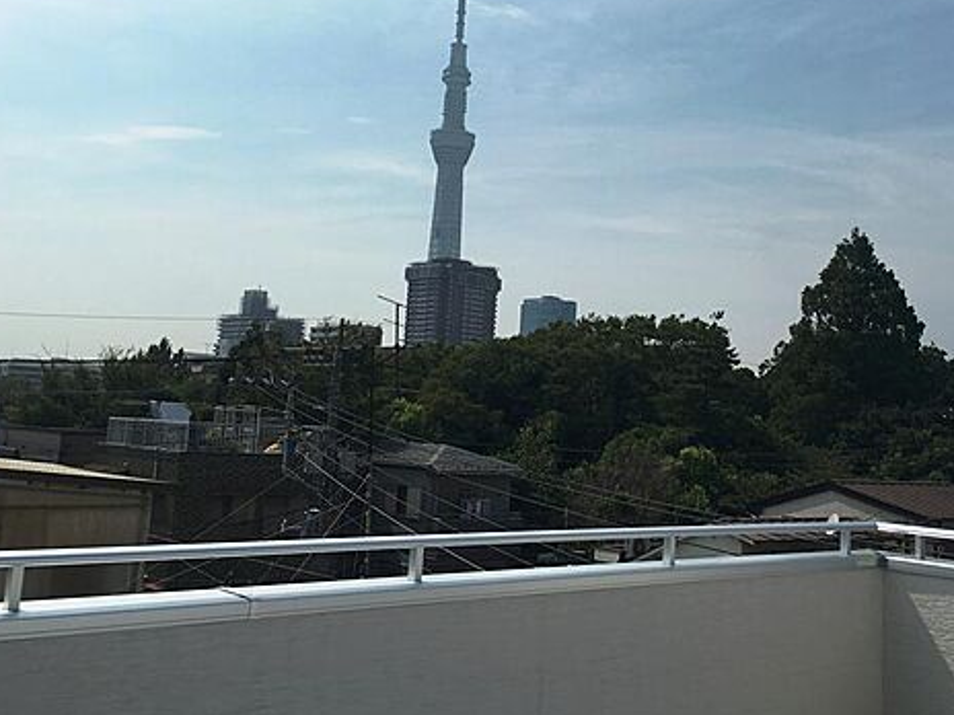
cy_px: 265
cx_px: 600
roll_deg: -2.2
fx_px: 1102
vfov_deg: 35.7
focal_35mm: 40
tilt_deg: +9.8
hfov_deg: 46.4
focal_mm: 4.15
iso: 25
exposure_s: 1/4274
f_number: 2.2
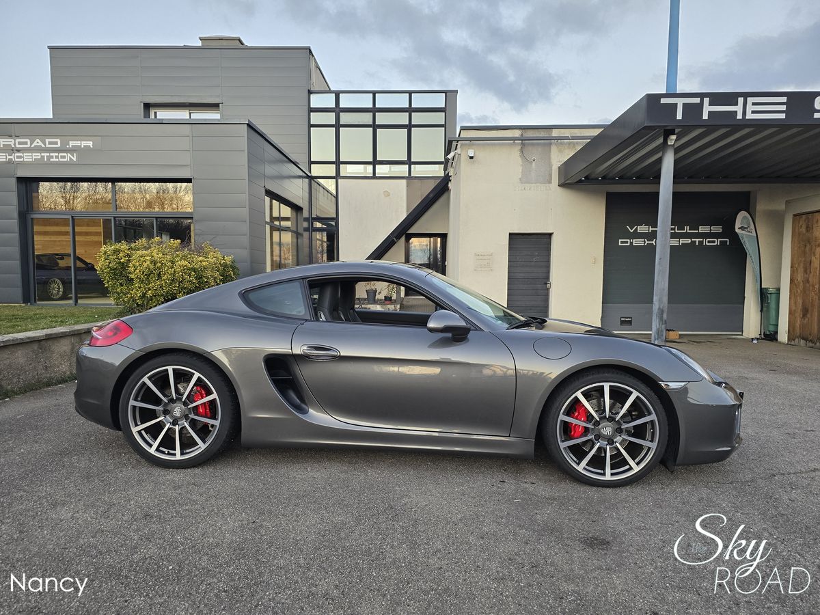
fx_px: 545
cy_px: 308
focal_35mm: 23
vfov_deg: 58.9
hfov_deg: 73.9
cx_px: 410
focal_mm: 6.3
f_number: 1.7
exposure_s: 1/180
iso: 125
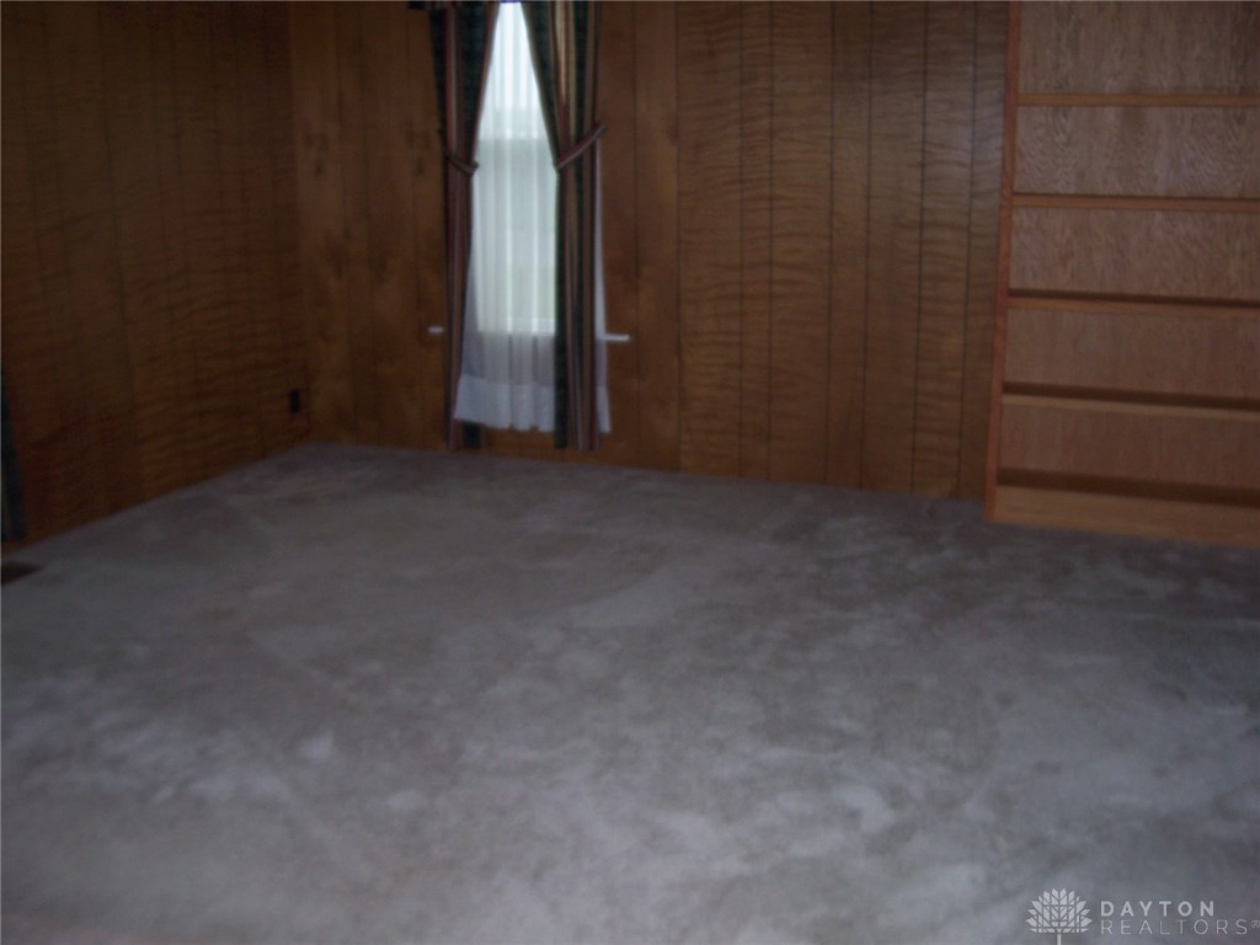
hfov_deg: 54.0
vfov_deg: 41.8
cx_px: 630
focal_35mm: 34
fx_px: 1238
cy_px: 472
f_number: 2.7
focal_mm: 5.6
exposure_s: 1/60
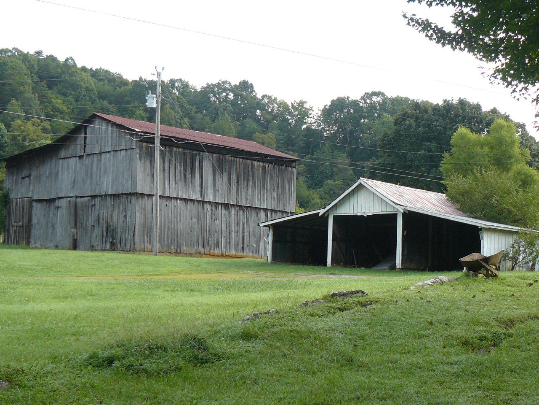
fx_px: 872
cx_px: 270
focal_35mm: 56
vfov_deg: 26.1
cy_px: 202
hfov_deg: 34.3
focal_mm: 6.1
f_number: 2.8
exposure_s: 1/250
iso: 100
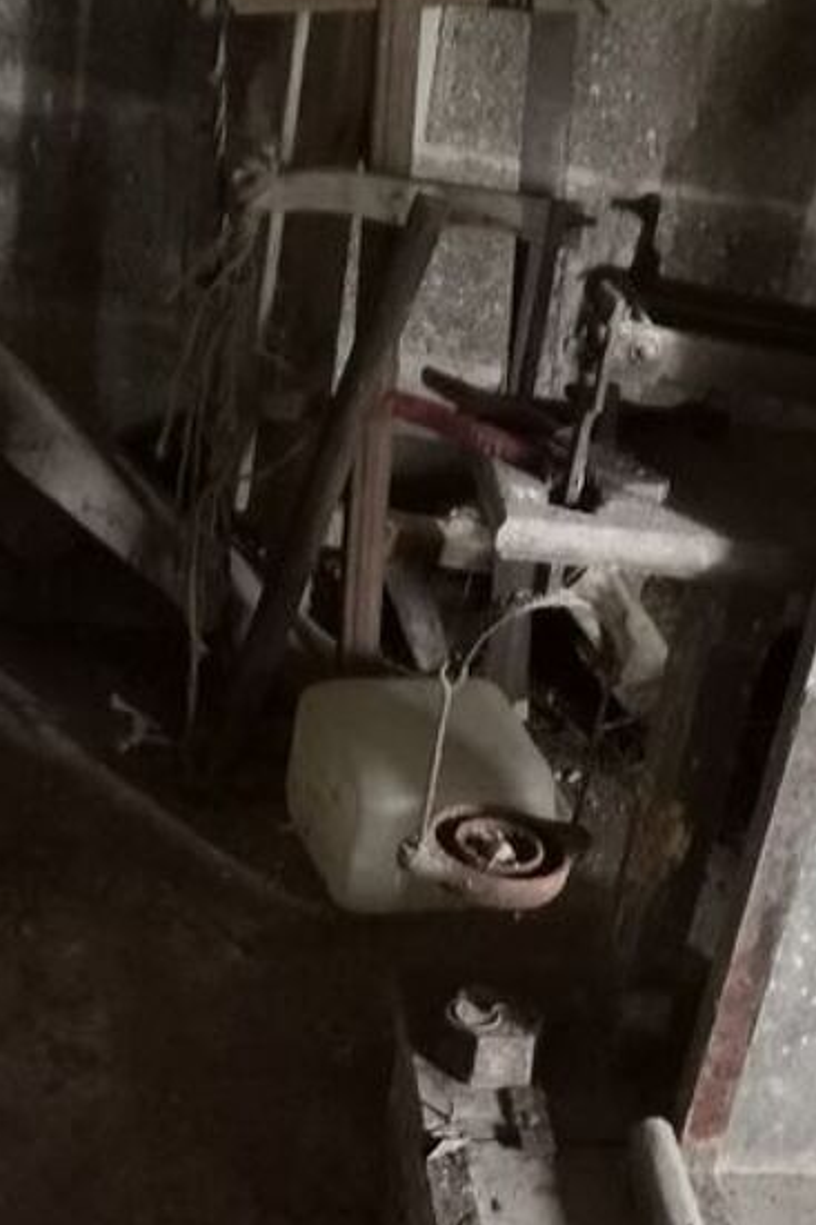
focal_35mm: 68
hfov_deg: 19.7
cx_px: 685
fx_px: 2313
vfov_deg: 27.7
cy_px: 1268
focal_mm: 3.95
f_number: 1.6
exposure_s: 1/5.71
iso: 800
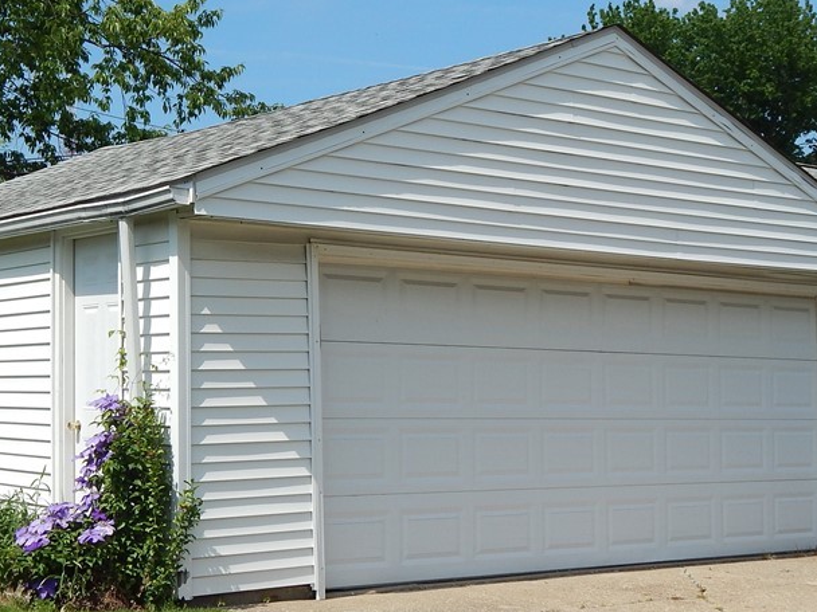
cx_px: 355
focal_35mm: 64
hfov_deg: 30.2
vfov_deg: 22.9
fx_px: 1511
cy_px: 301
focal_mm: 6.8
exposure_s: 1/500
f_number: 6.9
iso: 125
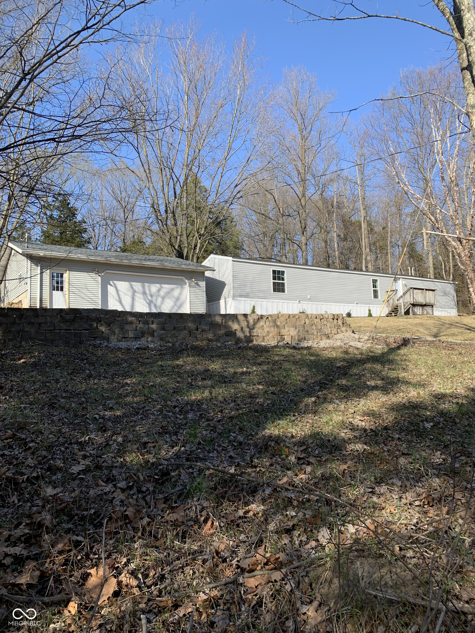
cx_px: 238
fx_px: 476
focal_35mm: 26
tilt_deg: +7.5
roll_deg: +2.1
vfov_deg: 67.3
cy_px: 316
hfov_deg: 53.1
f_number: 1.8
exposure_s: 1/1136
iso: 25
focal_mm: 4.25
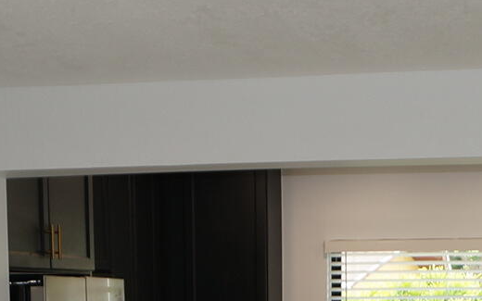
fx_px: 1511
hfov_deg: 18.0
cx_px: 353
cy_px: 586
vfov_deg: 10.5
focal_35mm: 115
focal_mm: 16
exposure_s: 1/60
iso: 100
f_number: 4
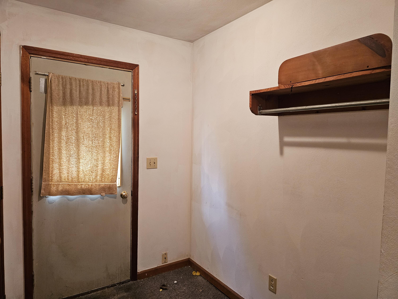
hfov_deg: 73.9
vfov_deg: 58.9
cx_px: 199
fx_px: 264
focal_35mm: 23
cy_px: 150
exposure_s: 1/120
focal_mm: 6.3
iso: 640
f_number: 1.7
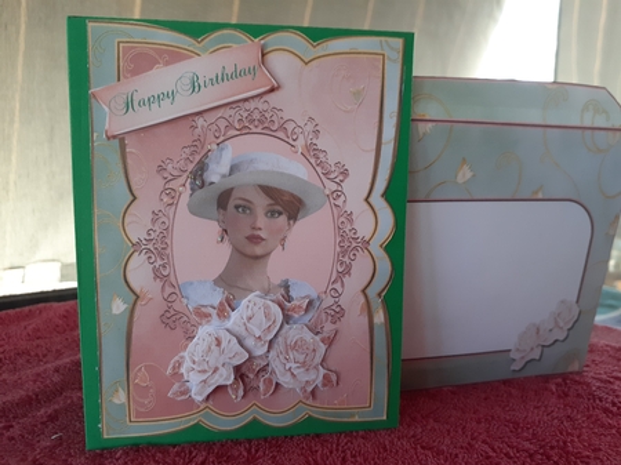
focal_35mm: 27
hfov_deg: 65.4
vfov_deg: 51.3
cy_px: 232
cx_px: 310
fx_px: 484
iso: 100
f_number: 1.9
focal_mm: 3.6
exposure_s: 1/50
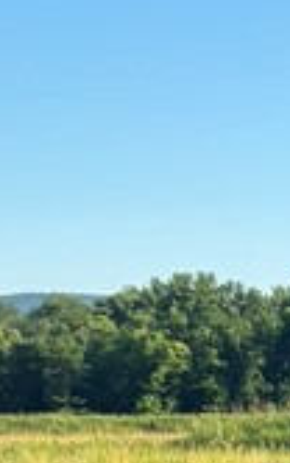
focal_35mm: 170
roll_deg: -0.4
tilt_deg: -5.8
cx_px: 931
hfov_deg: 6.8
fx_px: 2146
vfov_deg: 12.0
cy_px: 575
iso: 50
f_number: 1.6
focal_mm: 5.96
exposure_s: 1/1311
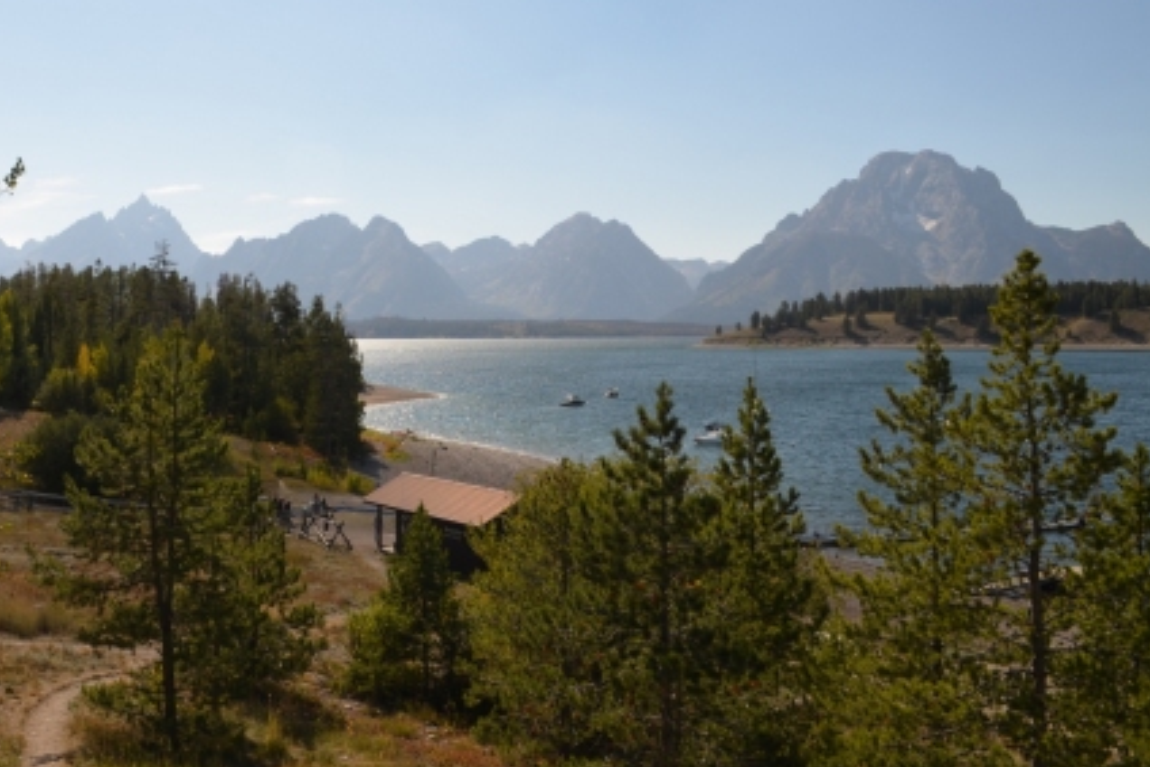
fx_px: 895
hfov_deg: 65.5
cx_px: 570
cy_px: 378
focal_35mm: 28
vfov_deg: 46.4
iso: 125
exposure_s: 1/60
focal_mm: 18
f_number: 10
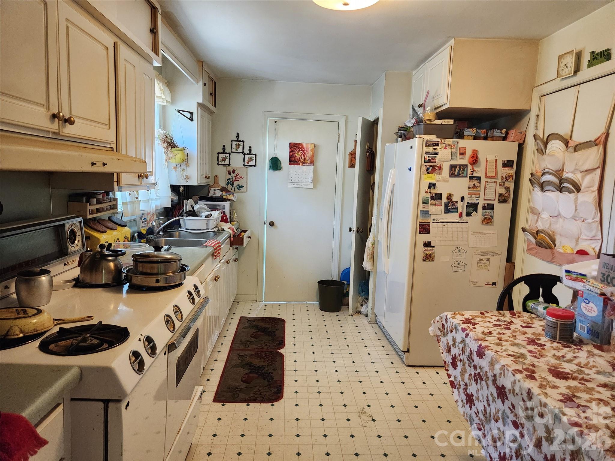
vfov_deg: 58.9
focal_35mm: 23
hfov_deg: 73.9
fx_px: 409
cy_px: 230
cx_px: 308
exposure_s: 1/120
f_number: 1.8
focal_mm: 5.4
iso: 1000
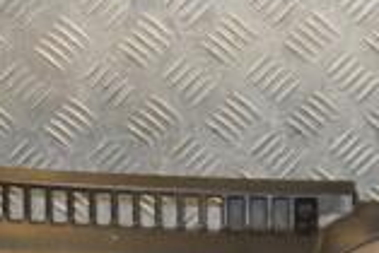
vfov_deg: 9.5
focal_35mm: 143
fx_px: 1506
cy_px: 263
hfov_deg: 14.1
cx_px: 408
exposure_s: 1/200
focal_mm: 25
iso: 800
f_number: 5.6
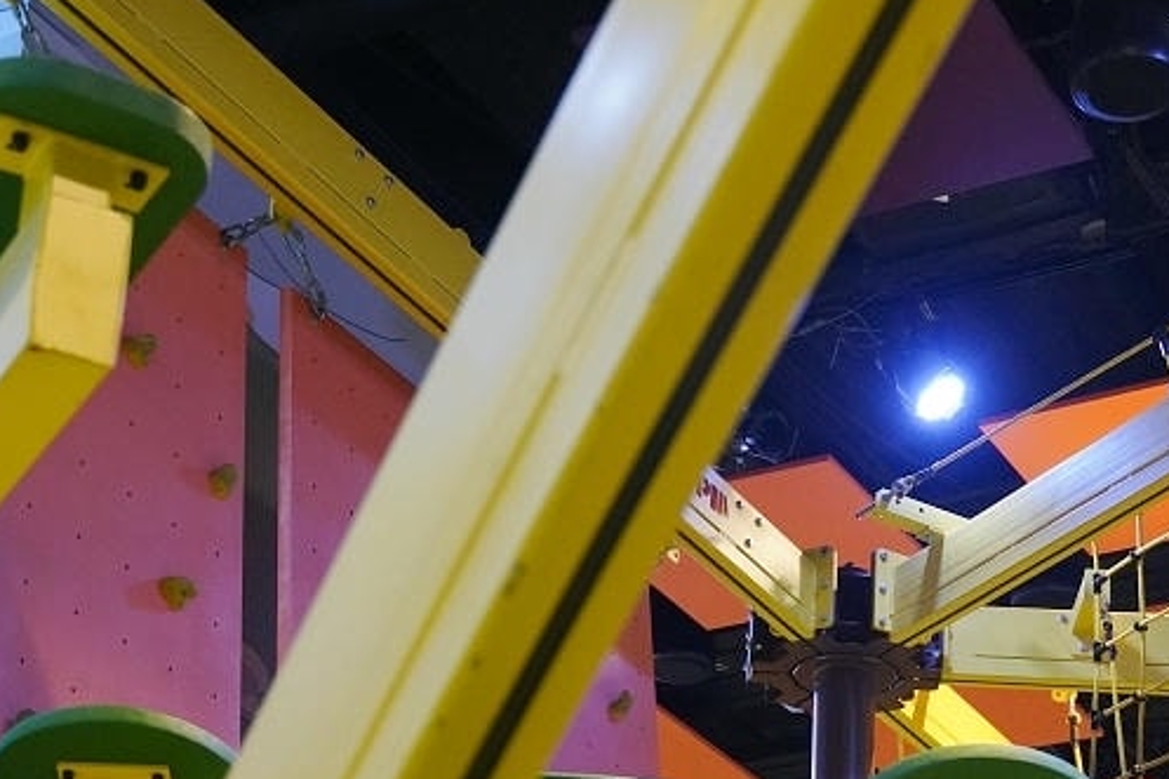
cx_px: 938
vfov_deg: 15.4
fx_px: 2824
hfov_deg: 23.0
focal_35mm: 87
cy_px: 803
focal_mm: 36
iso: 4000
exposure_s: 1/160
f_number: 2.8
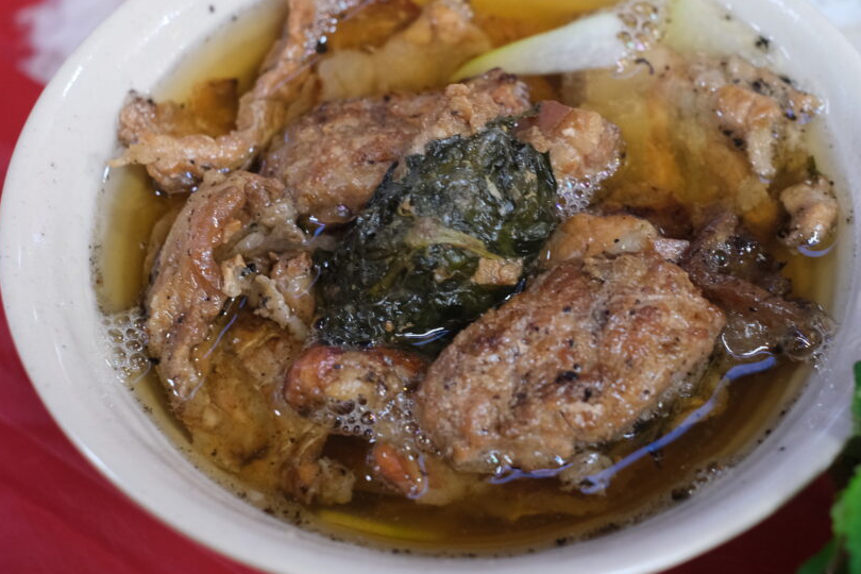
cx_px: 505
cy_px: 230
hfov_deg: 30.0
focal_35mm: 67
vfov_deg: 20.3
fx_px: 1602
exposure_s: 1/75
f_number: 4
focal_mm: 35
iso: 2000
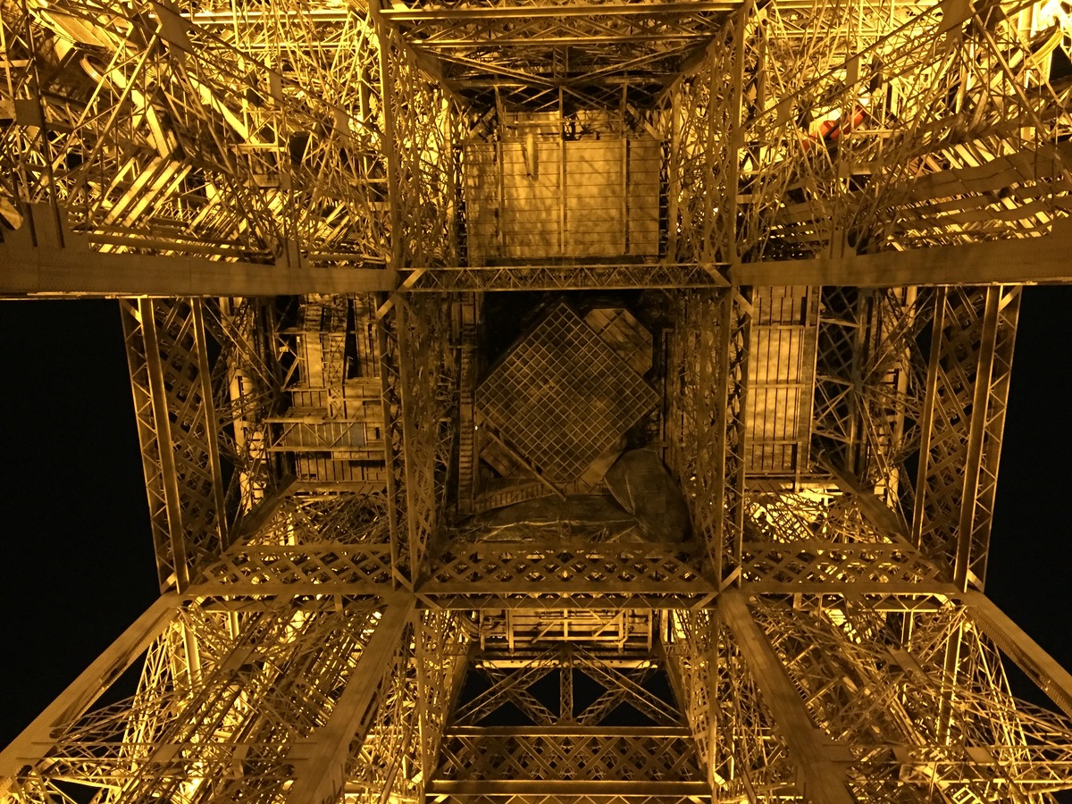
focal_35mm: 29
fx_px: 898
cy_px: 402
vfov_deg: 48.2
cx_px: 536
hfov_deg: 61.7
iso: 640
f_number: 2.2
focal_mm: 4.15
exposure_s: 1/17
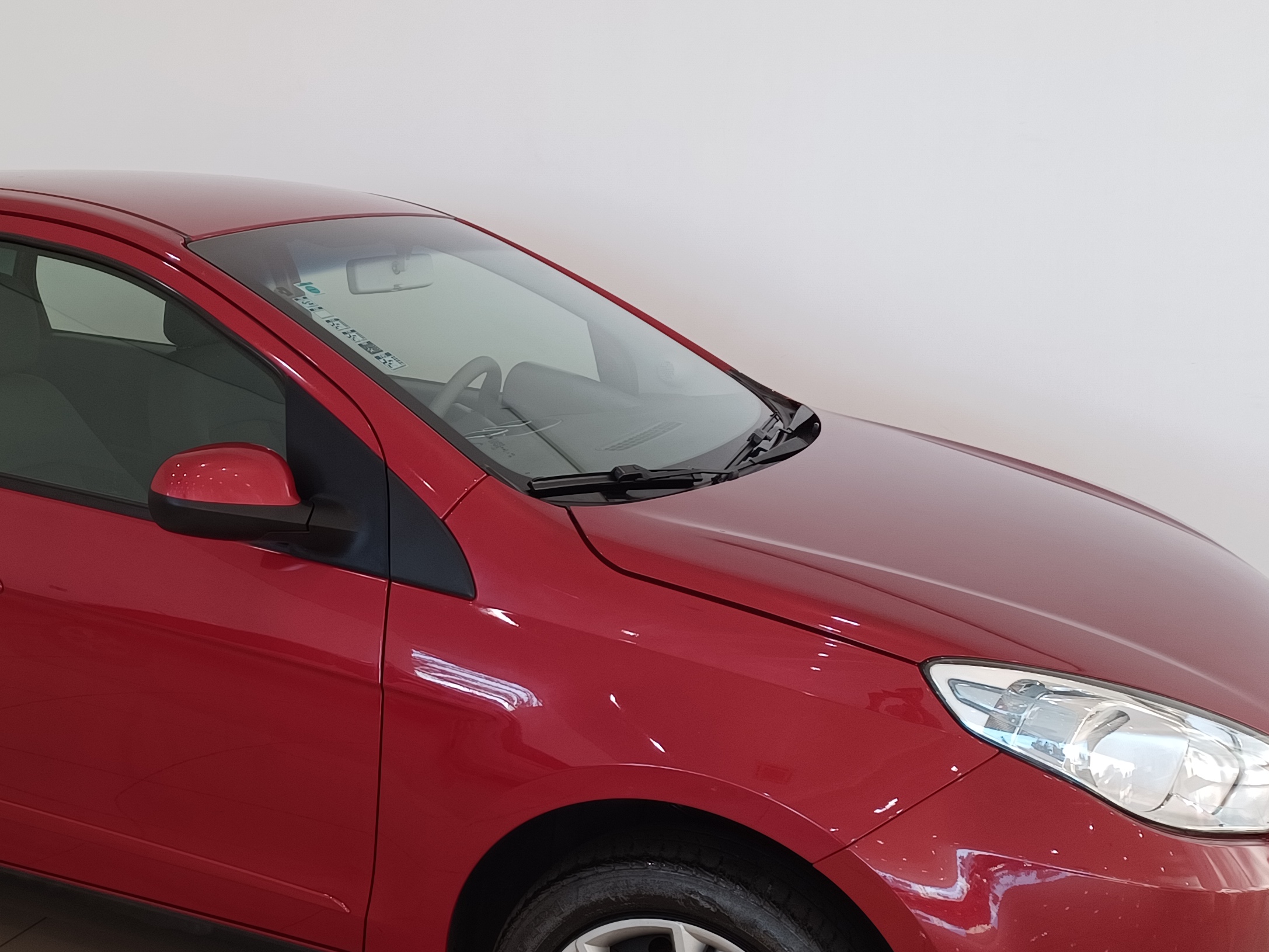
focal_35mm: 46
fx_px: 1686
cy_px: 538
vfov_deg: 31.5
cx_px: 318
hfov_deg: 40.1
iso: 125
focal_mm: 4.6
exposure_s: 1/60
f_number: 1.8
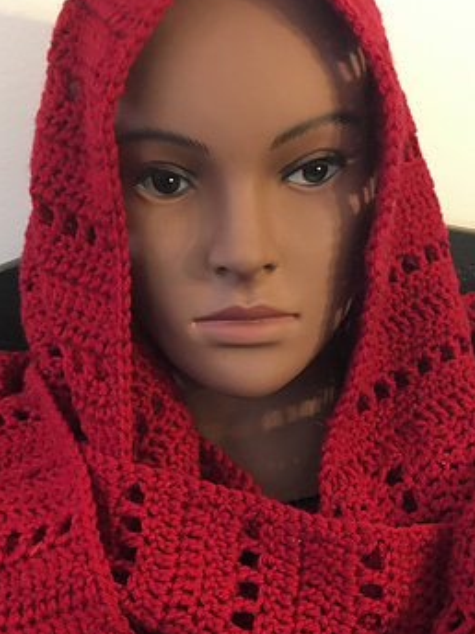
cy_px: 396
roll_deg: +4.9
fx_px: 988
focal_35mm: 54
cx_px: 247
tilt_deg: -20.9
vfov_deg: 35.4
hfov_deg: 27.0
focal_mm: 4.15
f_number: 2.2
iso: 200
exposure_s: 1/15
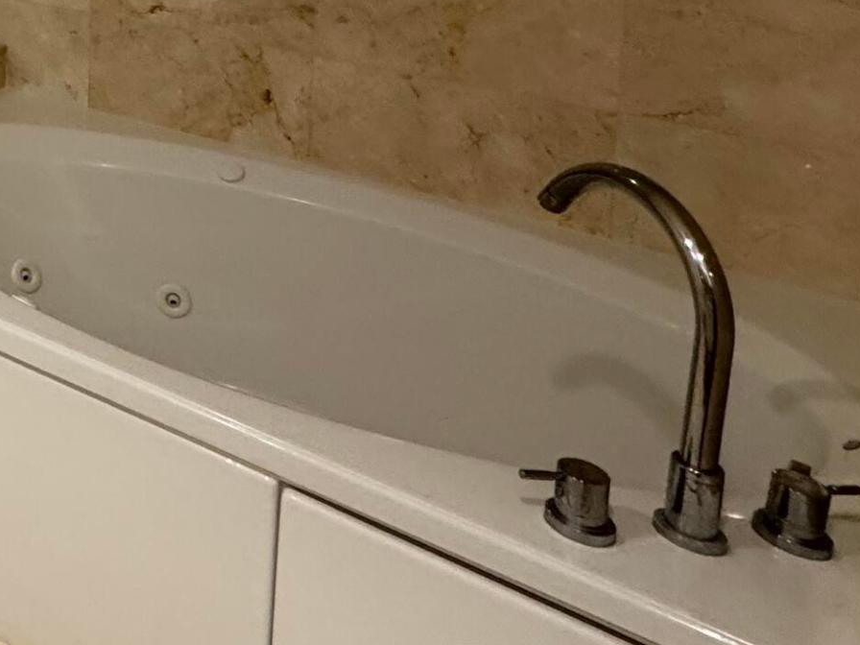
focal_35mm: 45
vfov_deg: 27.5
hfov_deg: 29.3
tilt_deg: -4.4
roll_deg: +0.4
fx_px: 1118
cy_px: -169
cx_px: -373
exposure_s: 1/60
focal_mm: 2.22
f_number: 2.2
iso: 250
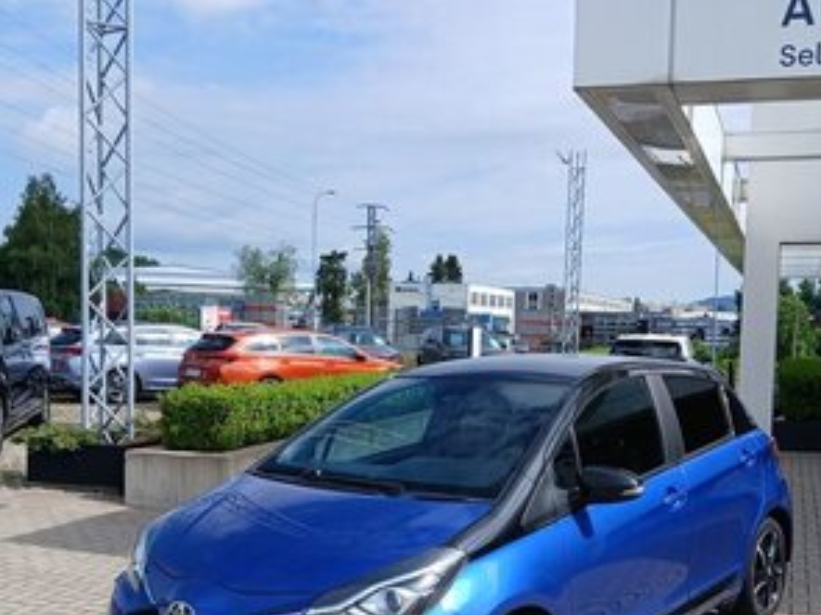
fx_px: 1019
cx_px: 501
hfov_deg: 43.6
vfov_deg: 33.3
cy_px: 398
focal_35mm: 43
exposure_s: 1/539
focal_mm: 3.98
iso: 20
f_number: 1.8
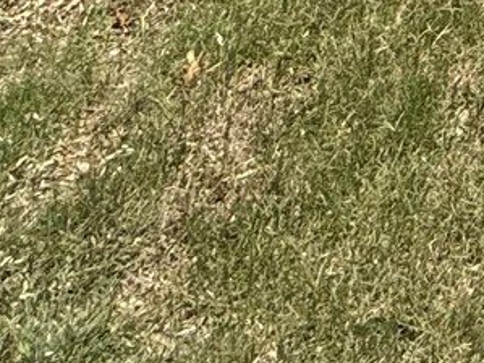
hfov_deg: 14.4
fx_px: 1342
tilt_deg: +3.3
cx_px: 1127
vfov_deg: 9.7
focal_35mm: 96
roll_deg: +1.0
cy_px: -865
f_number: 2.2
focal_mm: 2.22
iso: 50
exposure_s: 1/1534
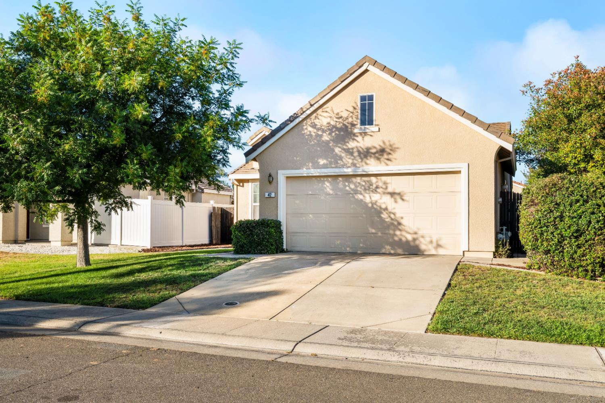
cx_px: 302
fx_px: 521
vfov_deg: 42.3
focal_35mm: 31
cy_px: 202
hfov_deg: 60.3
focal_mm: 21
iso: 320
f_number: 8
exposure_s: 1/125
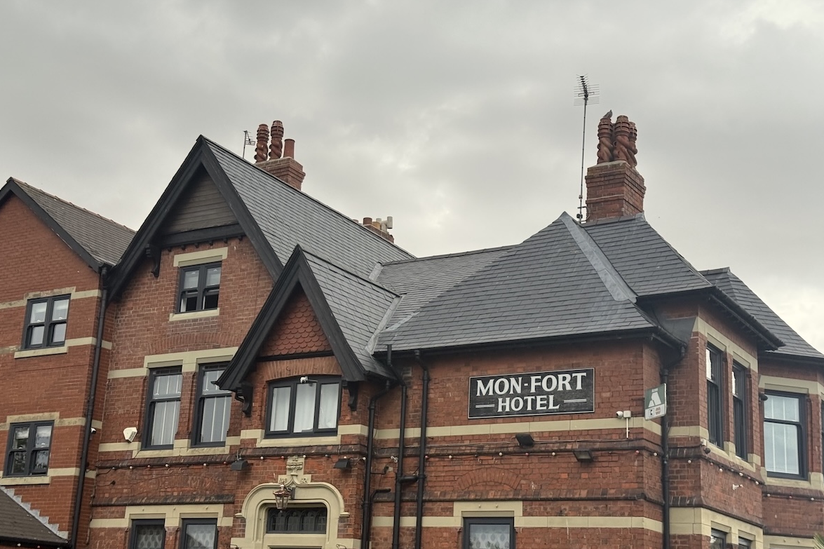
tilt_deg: +14.2
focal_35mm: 51
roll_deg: -3.4
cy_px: 311
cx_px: 414
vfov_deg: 26.5
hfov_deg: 38.9
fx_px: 1167
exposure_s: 1/928
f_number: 1.78
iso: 64
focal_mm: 6.76
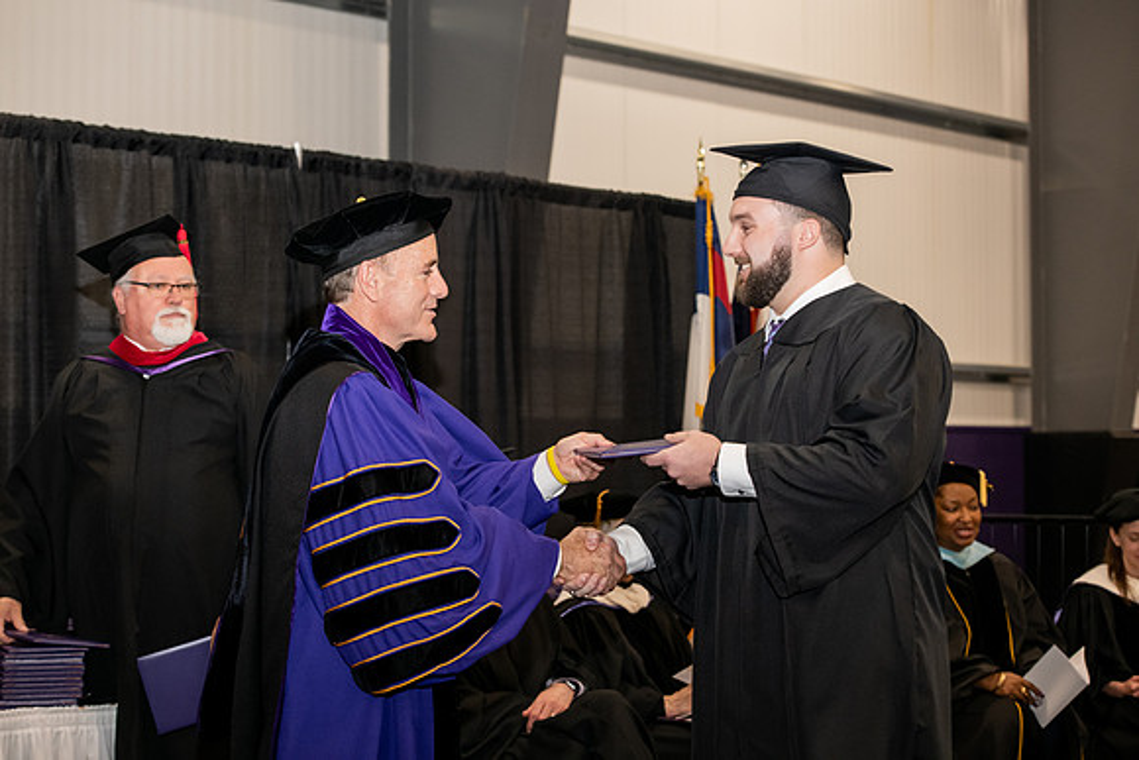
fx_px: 2215
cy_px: 380
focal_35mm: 70
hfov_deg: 28.8
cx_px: 570
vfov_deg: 19.5
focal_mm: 70
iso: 2000
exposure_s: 1/200
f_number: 5
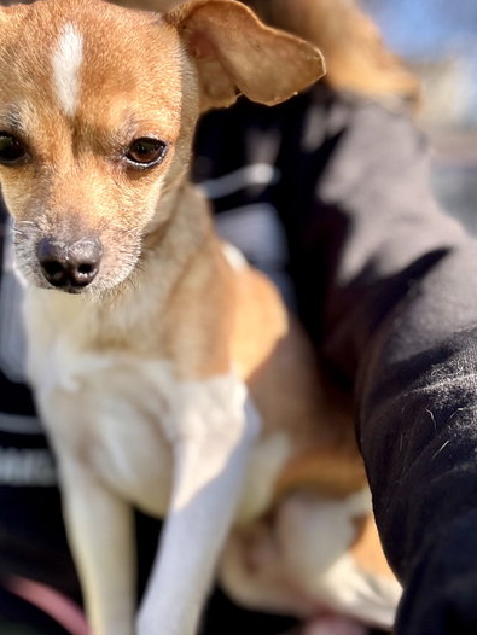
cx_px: 192
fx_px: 698
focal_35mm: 38
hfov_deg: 37.6
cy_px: 289
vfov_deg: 48.9
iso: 20
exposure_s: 1/166
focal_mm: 2.69
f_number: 1.9
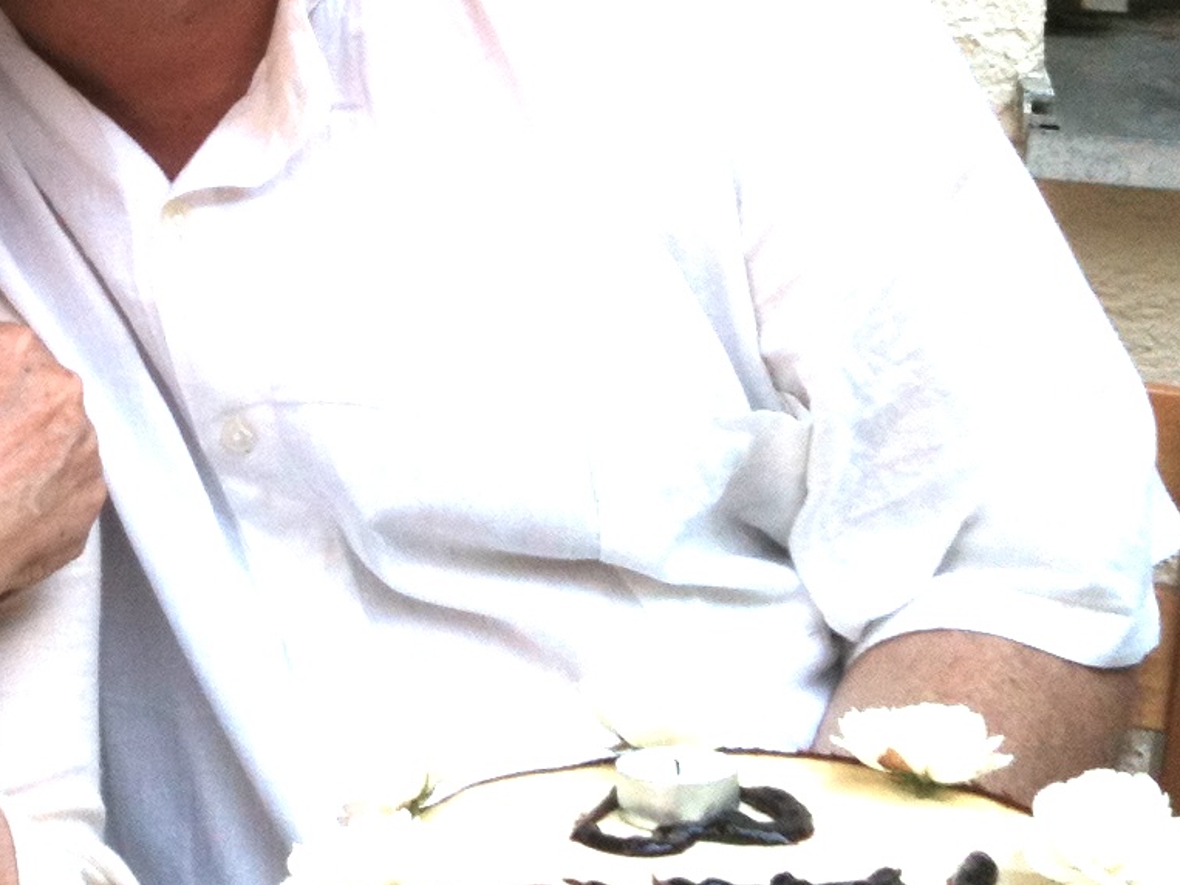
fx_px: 3204
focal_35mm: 94
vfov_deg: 15.5
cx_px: -9
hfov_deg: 20.2
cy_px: 14
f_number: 2.8
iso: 64
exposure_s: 1/418
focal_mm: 3.85
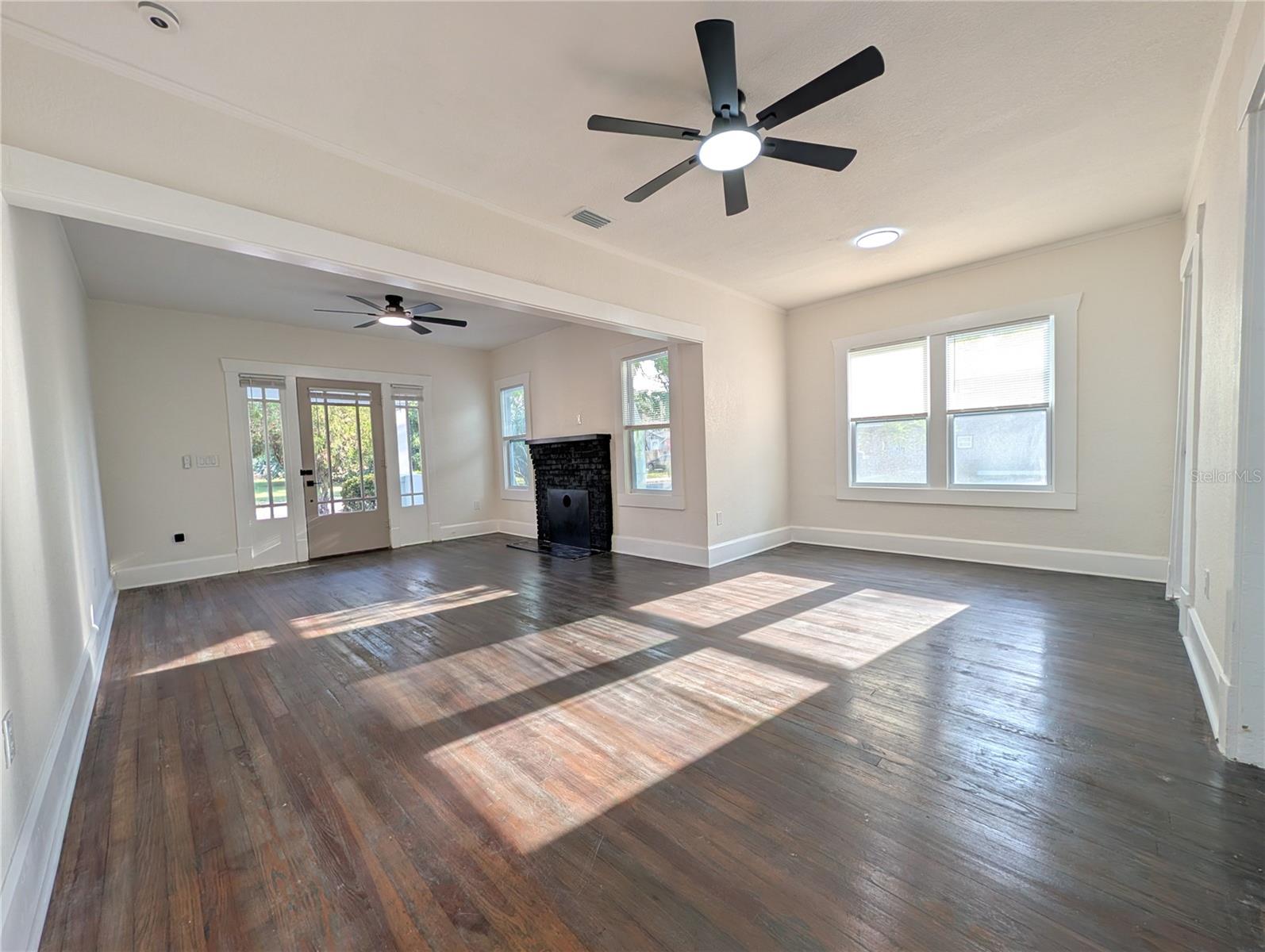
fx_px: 439
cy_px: 476
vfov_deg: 94.6
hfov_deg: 110.5
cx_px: 632
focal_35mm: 12
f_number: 1.7
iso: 82
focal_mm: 2.02
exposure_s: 1/208
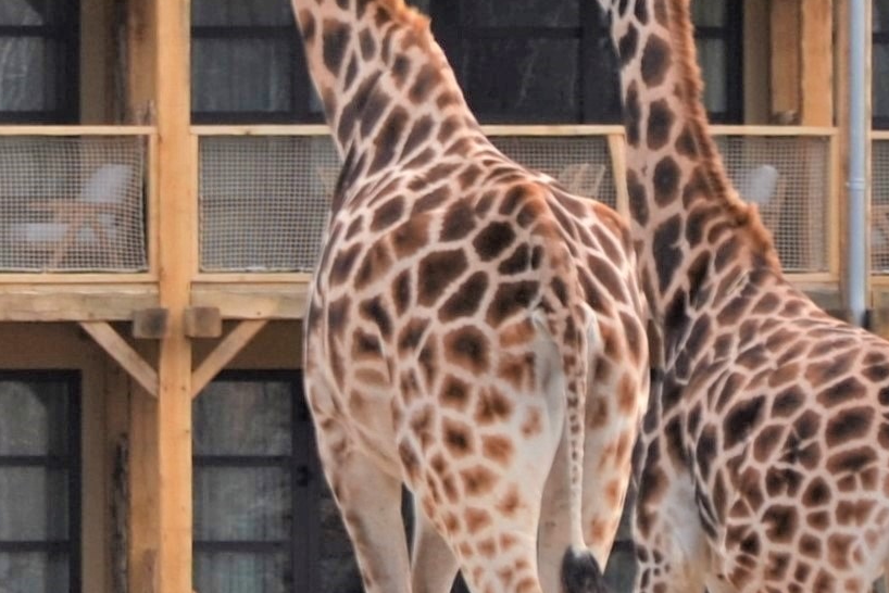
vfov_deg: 2.5
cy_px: 191
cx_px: 83
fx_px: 13852
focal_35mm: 561
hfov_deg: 3.7
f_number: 6.3
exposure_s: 1/200
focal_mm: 105
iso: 100
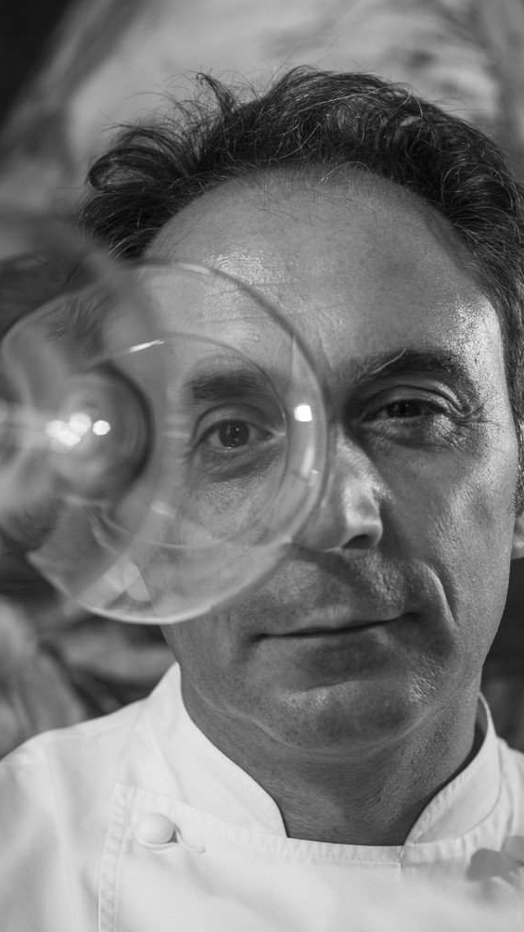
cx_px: 235
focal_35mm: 60
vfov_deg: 34.9
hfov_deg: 20.0
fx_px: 1483
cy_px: 421
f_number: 4.5
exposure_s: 1/100
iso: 640
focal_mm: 50
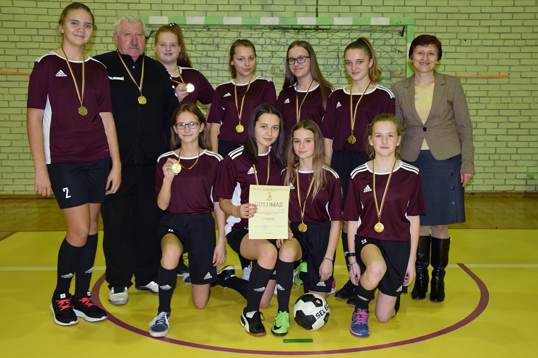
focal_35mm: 39
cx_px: 269
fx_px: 583
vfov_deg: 34.2
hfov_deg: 49.6
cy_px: 179
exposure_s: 1/80
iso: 800
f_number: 4.5
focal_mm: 26
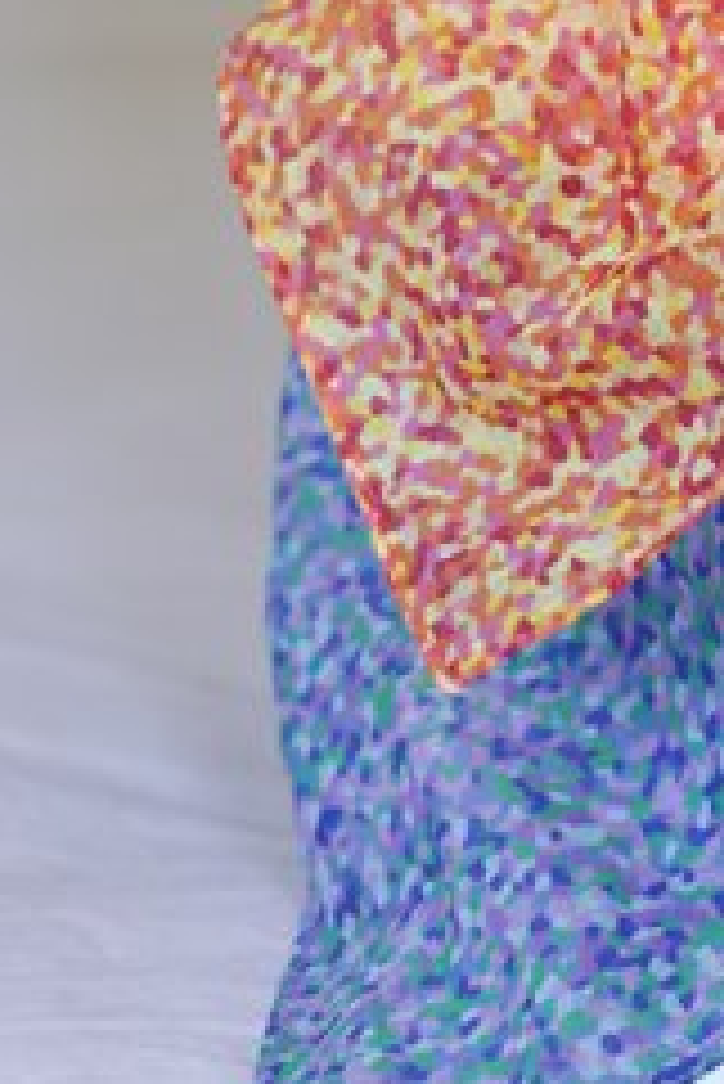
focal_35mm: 166
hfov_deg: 8.1
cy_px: -225
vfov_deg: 12.1
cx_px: 1194
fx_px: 5000
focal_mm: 50
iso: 1250
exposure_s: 1/125
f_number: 3.2
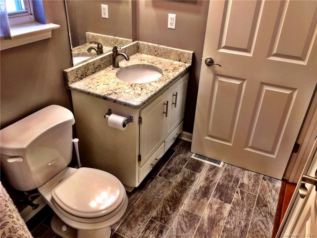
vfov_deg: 48.2
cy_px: 119
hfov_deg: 61.7
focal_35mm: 29
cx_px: 158
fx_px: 266
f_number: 2.2
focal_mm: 4.15
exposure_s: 1/30
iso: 50
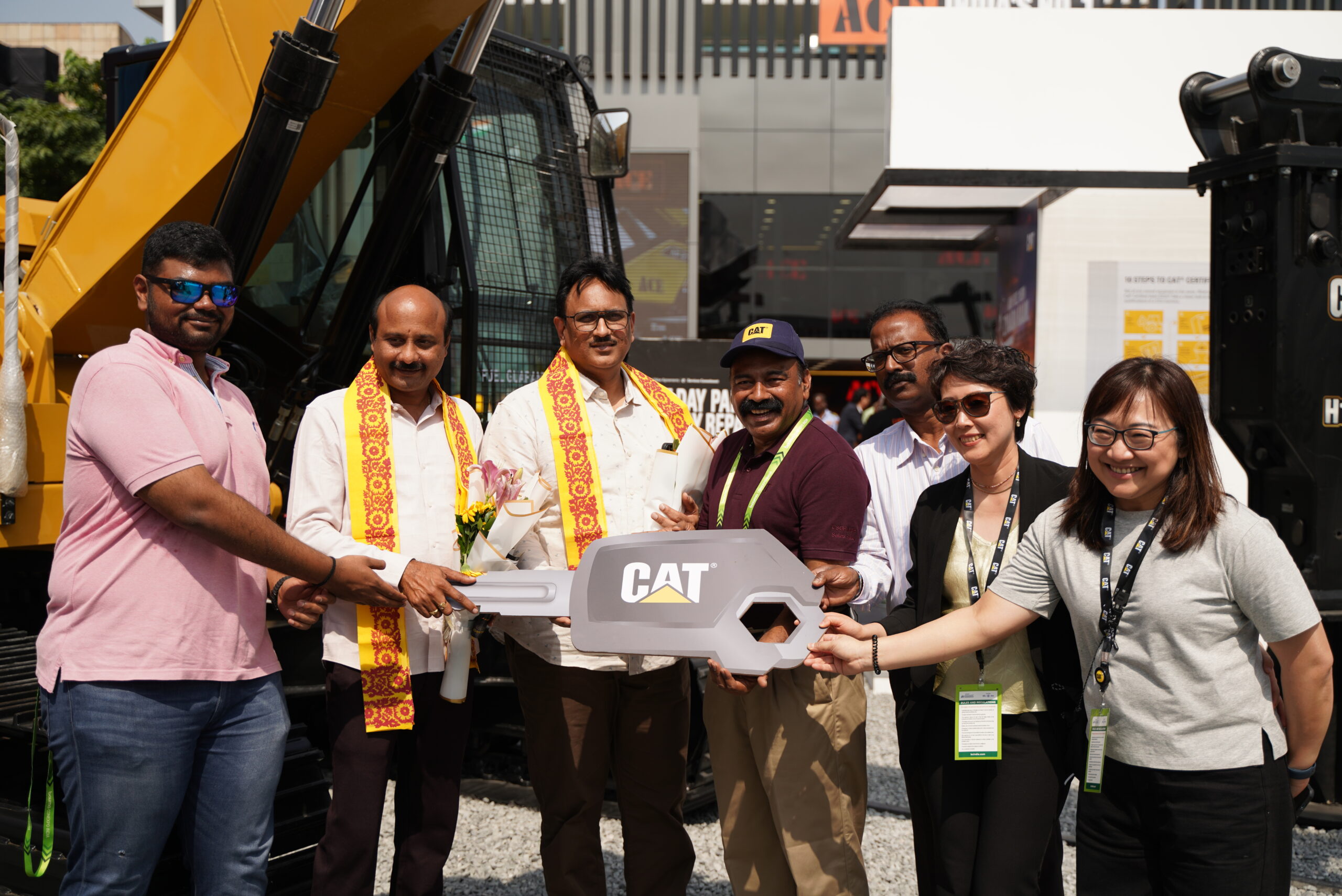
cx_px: 671
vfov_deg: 33.4
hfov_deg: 48.4
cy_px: 448
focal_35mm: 40
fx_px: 1491
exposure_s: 1/2000
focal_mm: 40
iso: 100
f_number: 2.8
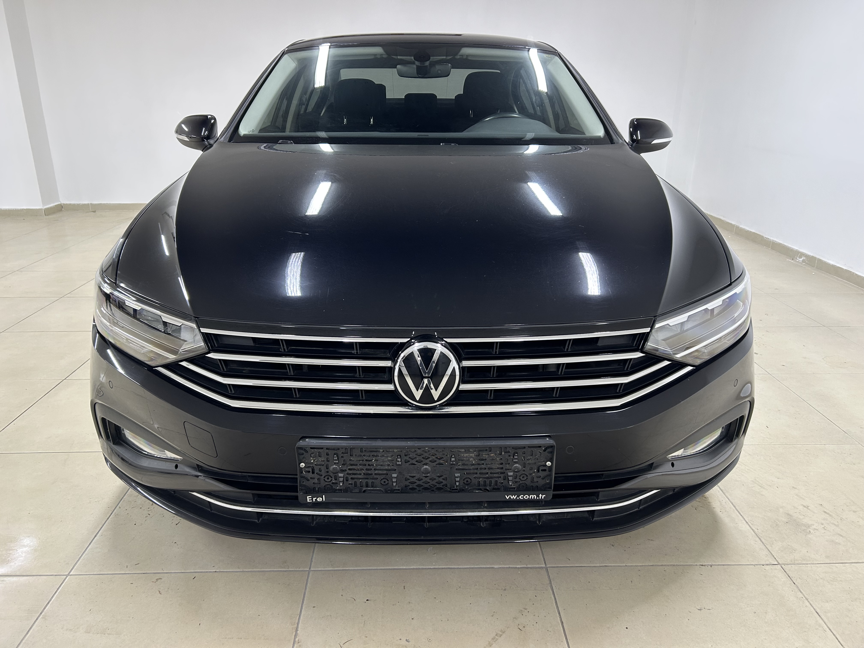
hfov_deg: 67.3
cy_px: 324
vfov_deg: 53.1
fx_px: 649
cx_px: 432
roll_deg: +0.3
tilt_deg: -19.3
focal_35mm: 26
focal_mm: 5.7
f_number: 1.5
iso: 100
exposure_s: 1/50
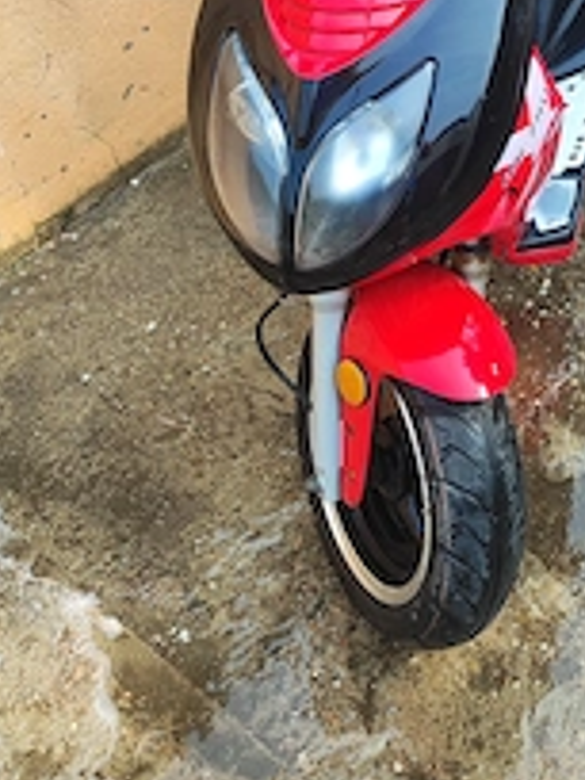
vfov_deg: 39.1
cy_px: 80
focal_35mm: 45
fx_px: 1014
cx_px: 531
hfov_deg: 30.7
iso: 50
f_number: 1.88
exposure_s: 1/162
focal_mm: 5.59
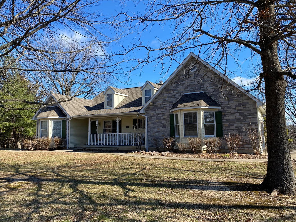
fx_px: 222
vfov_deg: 53.1
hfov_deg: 67.3
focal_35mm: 26
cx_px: 148
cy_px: 111
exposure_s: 1/1332
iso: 32
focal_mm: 4.25
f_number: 1.8
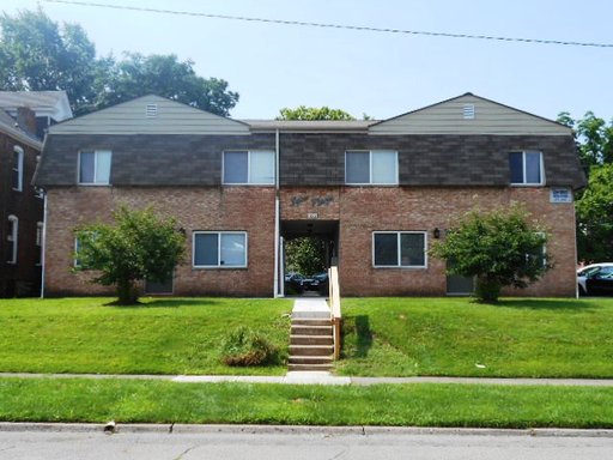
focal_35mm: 39
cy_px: 230
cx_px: 306
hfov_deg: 47.9
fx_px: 691
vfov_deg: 36.8
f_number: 3.9
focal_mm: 6.7
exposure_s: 1/500
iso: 80
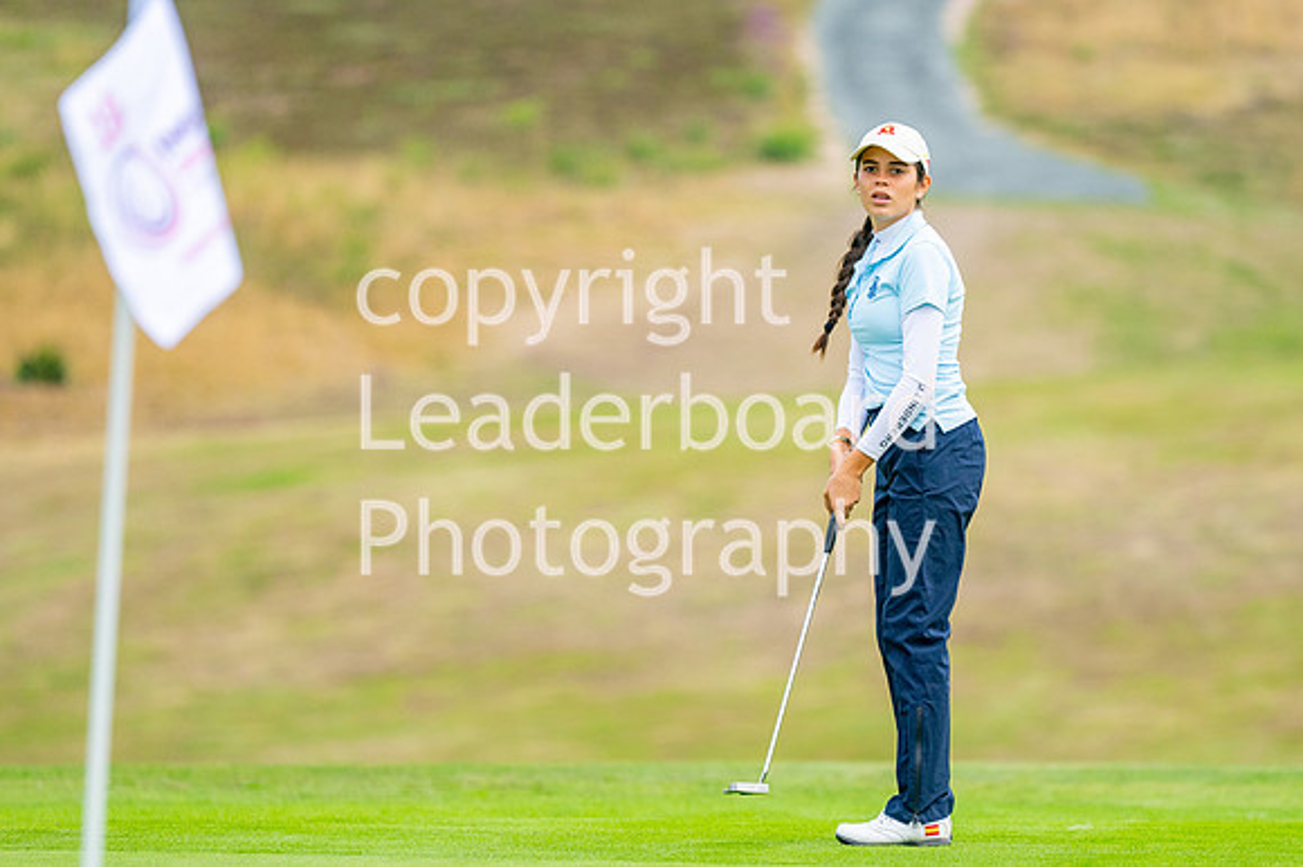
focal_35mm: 450
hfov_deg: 4.6
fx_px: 16278
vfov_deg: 3.1
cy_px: 434
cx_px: 652
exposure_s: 1/2000
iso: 400
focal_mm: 300
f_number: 4.5
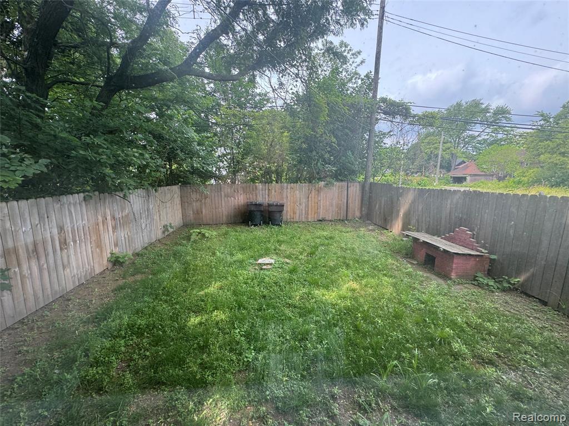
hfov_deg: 102.1
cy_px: 213
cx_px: 284
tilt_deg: -9.5
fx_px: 230
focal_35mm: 14
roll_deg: -0.1
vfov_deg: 85.7
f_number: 2.2
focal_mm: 2.22
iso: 40
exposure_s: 1/164
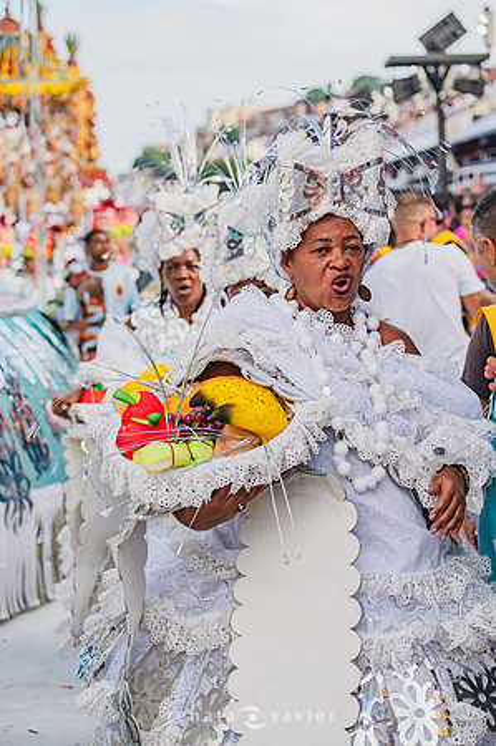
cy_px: 373
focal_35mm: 100
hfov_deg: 13.7
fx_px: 2071
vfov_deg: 20.4
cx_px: 248
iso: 400
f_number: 5.6
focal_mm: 100
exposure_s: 1/1600
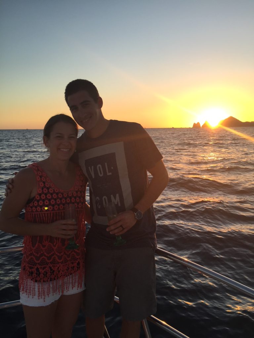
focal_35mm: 29
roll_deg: +0.2
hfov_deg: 48.2
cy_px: 169
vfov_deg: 61.7
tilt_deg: -8.1
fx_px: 284
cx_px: 127
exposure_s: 1/395
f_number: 2.2
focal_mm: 4.15
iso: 32
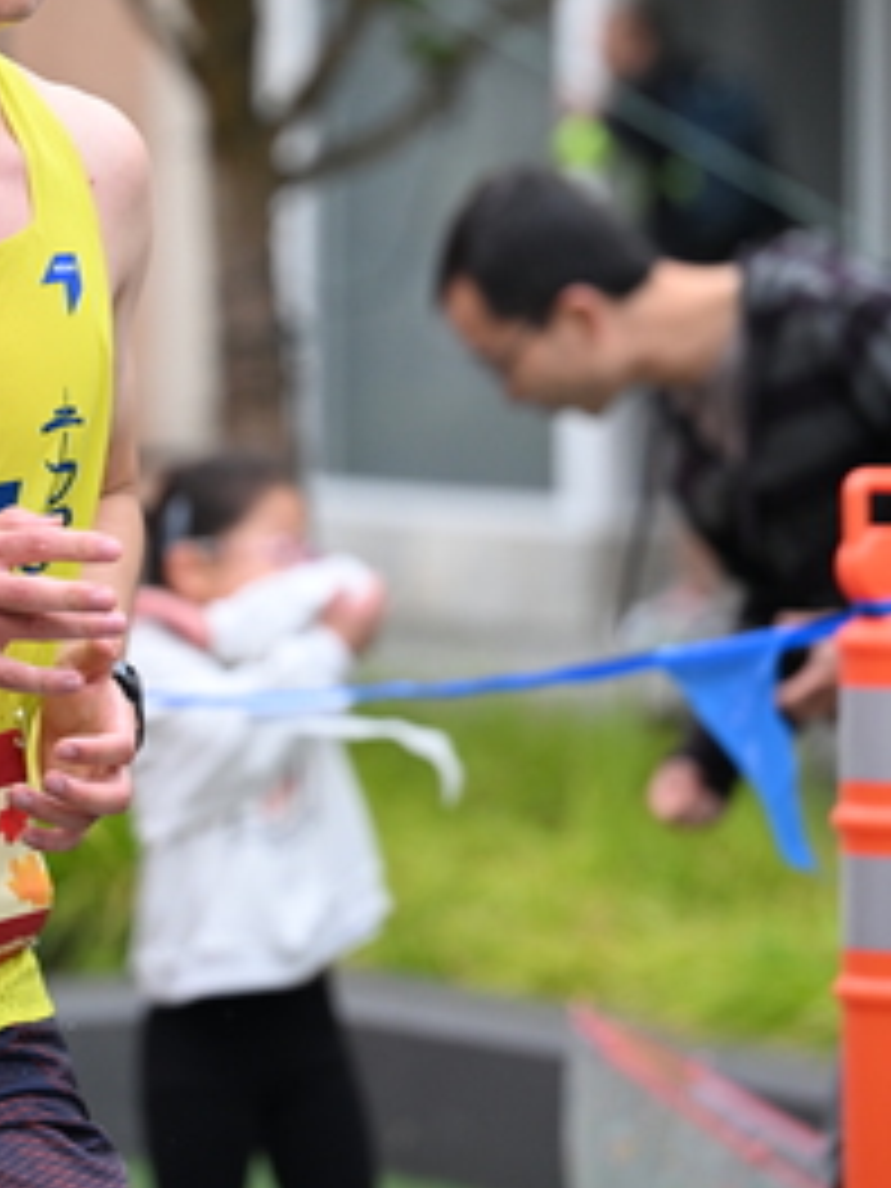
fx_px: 7550
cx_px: 97
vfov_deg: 9.0
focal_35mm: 220
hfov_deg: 6.7
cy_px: 189
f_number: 2.8
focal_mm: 110
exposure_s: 1/1600
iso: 1000
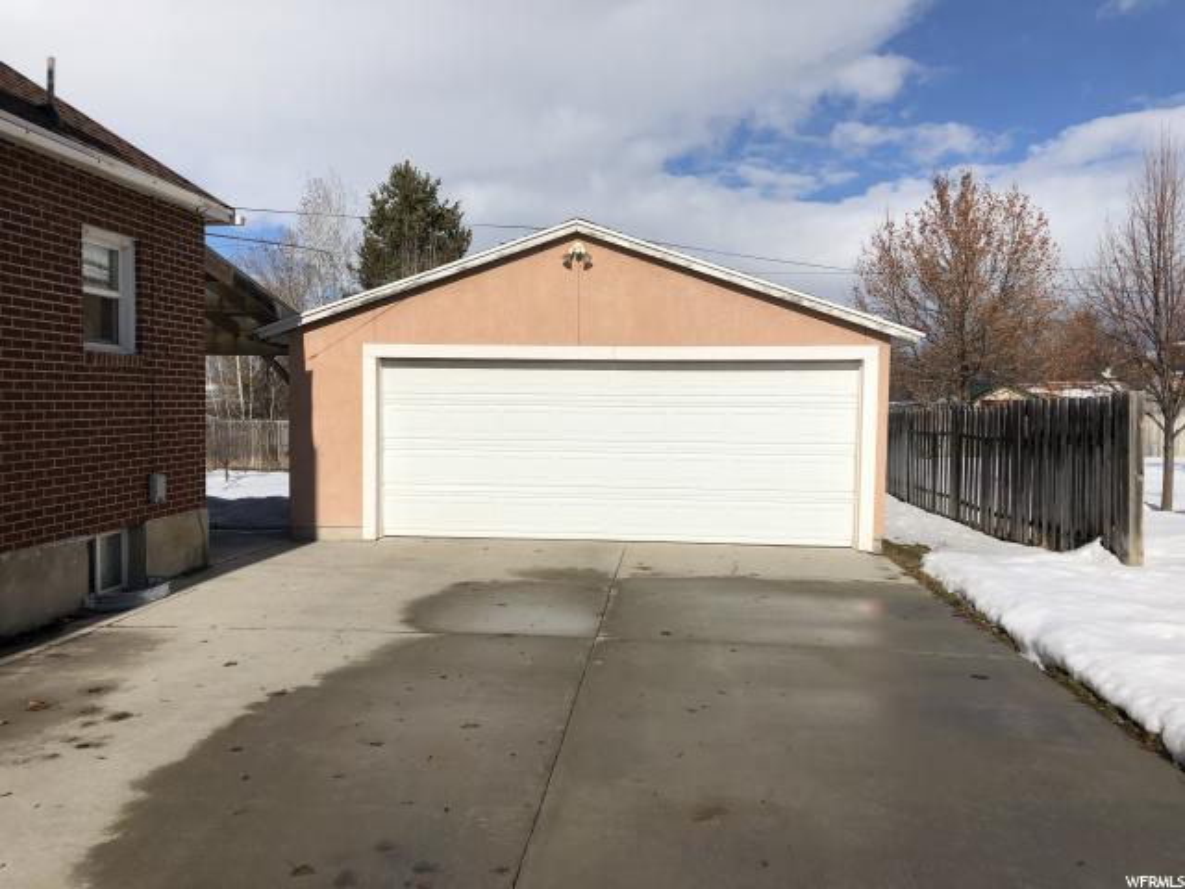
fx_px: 959
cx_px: 592
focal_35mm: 28
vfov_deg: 49.7
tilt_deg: -1.0
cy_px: 444
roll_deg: -0.2
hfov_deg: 63.4
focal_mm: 3.99
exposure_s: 1/6897
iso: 20
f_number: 1.8
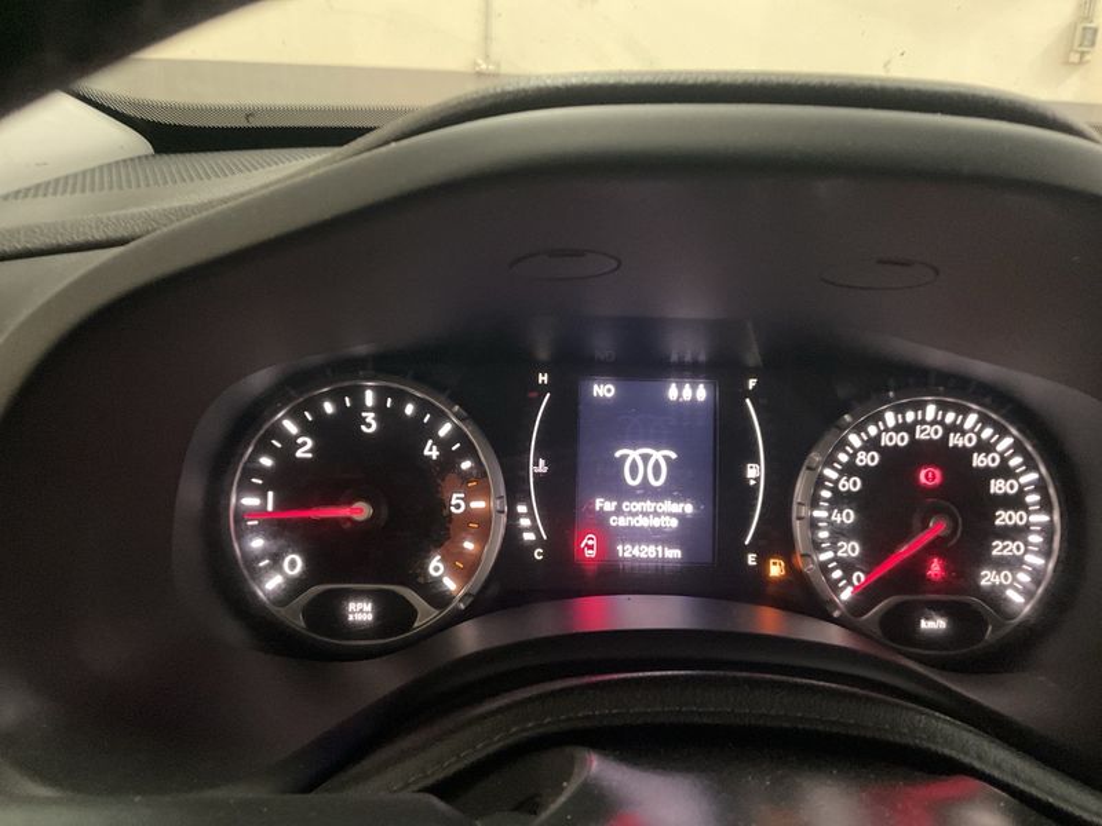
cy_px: 413
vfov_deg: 48.2
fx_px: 923
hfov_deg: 61.7
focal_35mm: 29
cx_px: 551
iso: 500
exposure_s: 1/28
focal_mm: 3
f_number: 1.8
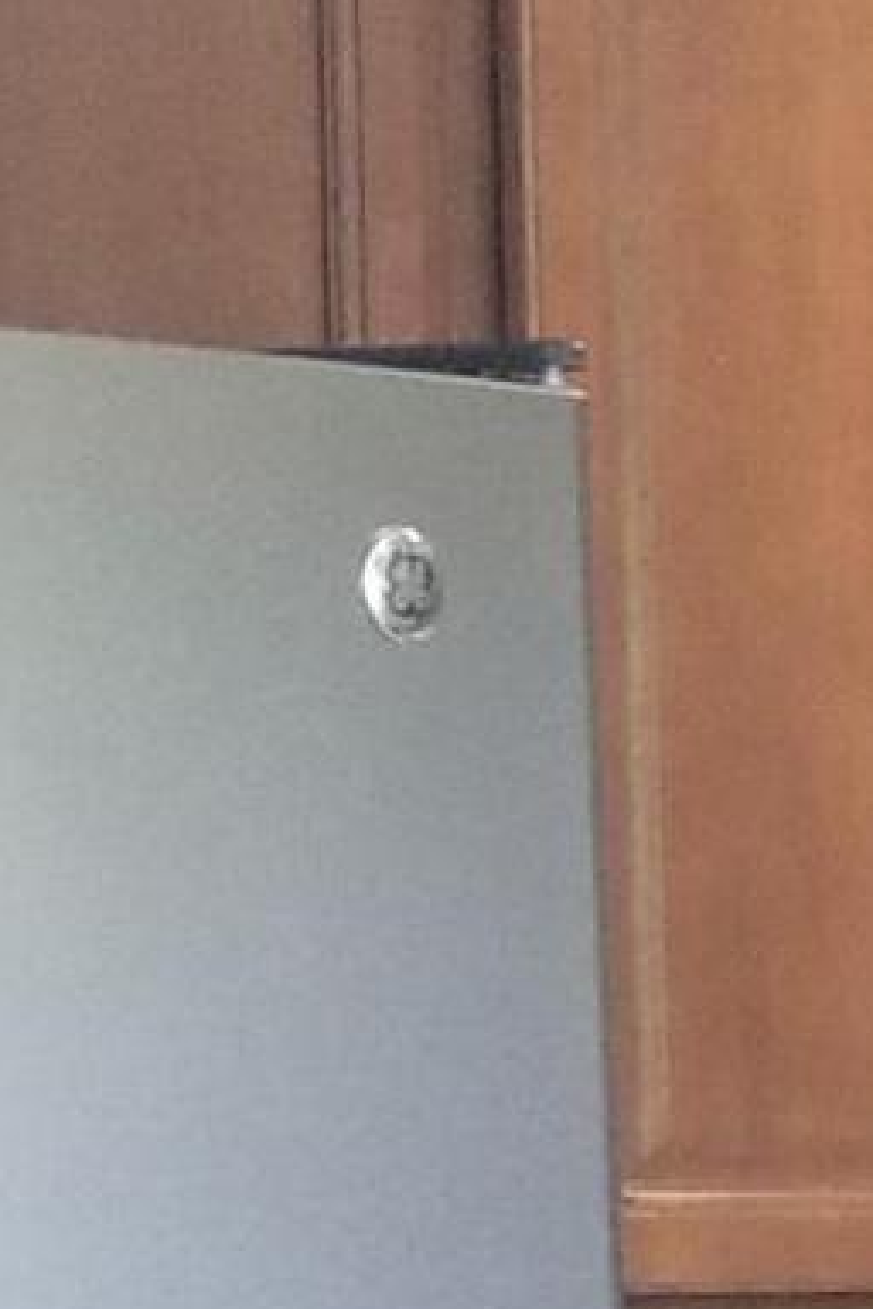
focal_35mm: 203
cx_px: 2394
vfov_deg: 9.6
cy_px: 2424
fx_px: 7384
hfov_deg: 6.3
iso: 160
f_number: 1.7
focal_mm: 4.25
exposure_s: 1/30
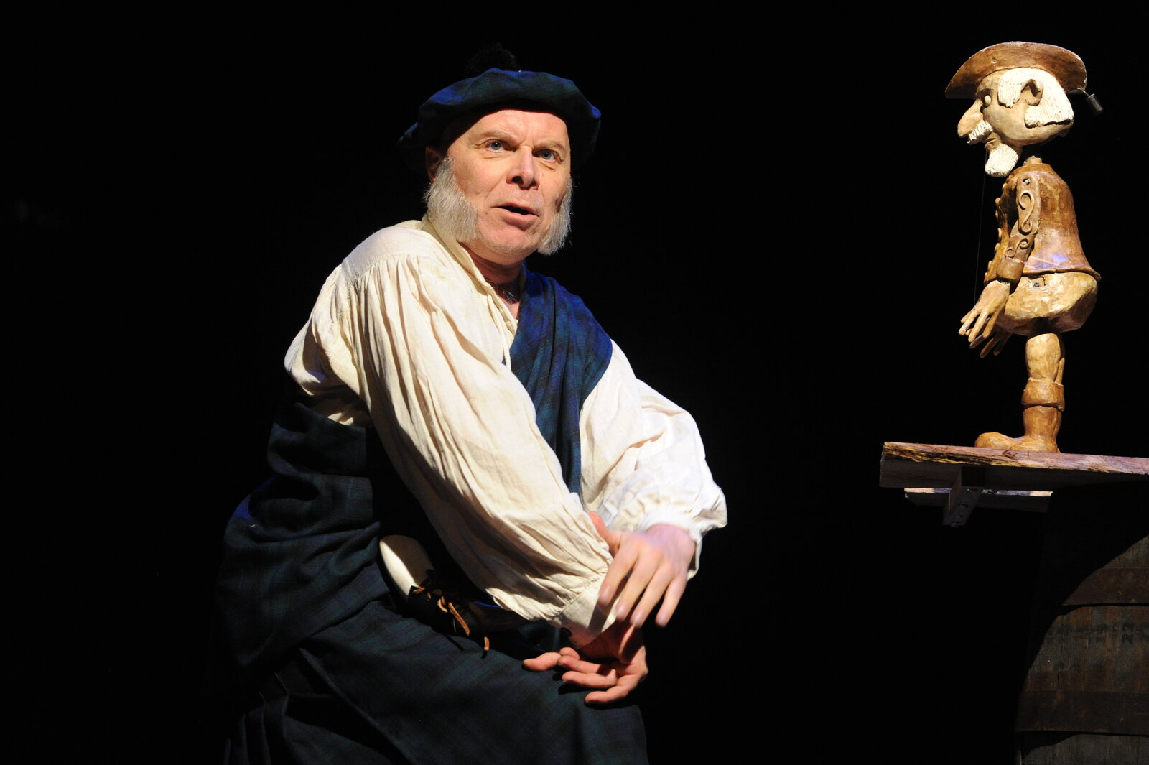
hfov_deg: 10.3
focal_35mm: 200
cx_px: 574
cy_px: 382
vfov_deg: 6.9
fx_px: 6380
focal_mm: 200
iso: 6400
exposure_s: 1/125
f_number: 3.5
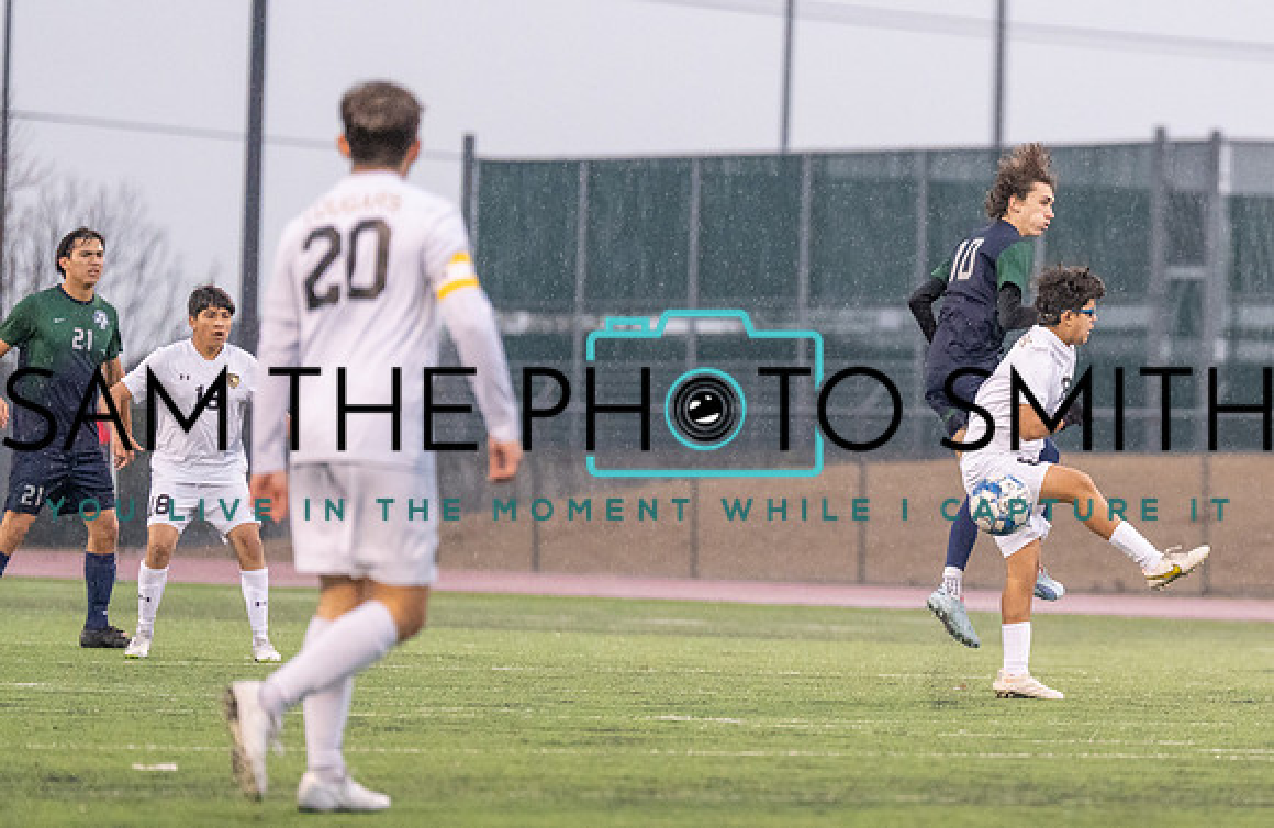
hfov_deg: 5.5
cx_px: 1135
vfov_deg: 3.6
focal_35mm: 377
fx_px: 13234
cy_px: 390
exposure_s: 1/1250
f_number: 2.8
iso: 3200
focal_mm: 200
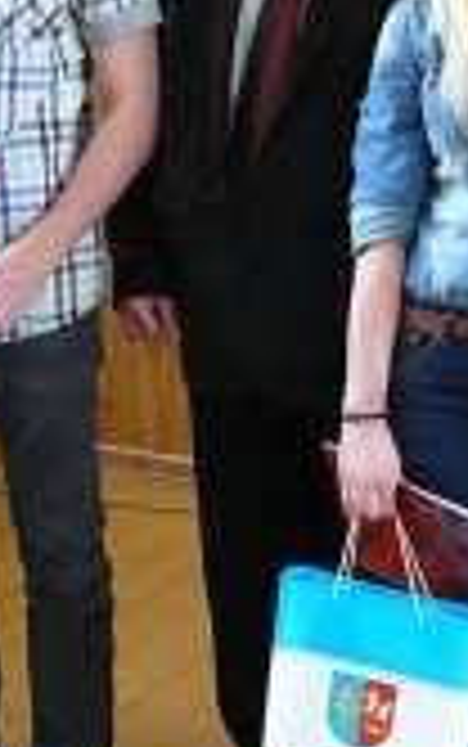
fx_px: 2282
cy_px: 146
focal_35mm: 112
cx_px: 342
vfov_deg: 18.4
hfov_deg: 11.7
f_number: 2.8
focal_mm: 7.4
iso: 200
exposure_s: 1/13
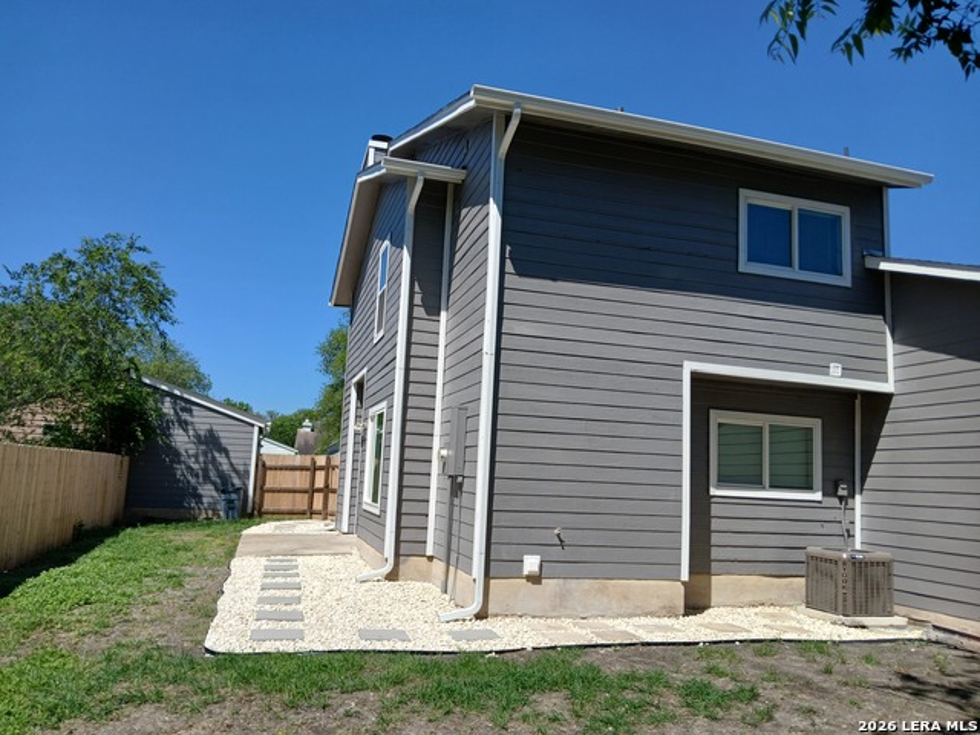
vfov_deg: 53.1
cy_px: 368
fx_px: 736
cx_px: 490
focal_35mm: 26
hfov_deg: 67.3
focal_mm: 3.98
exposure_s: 1/910
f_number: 1.8
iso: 20
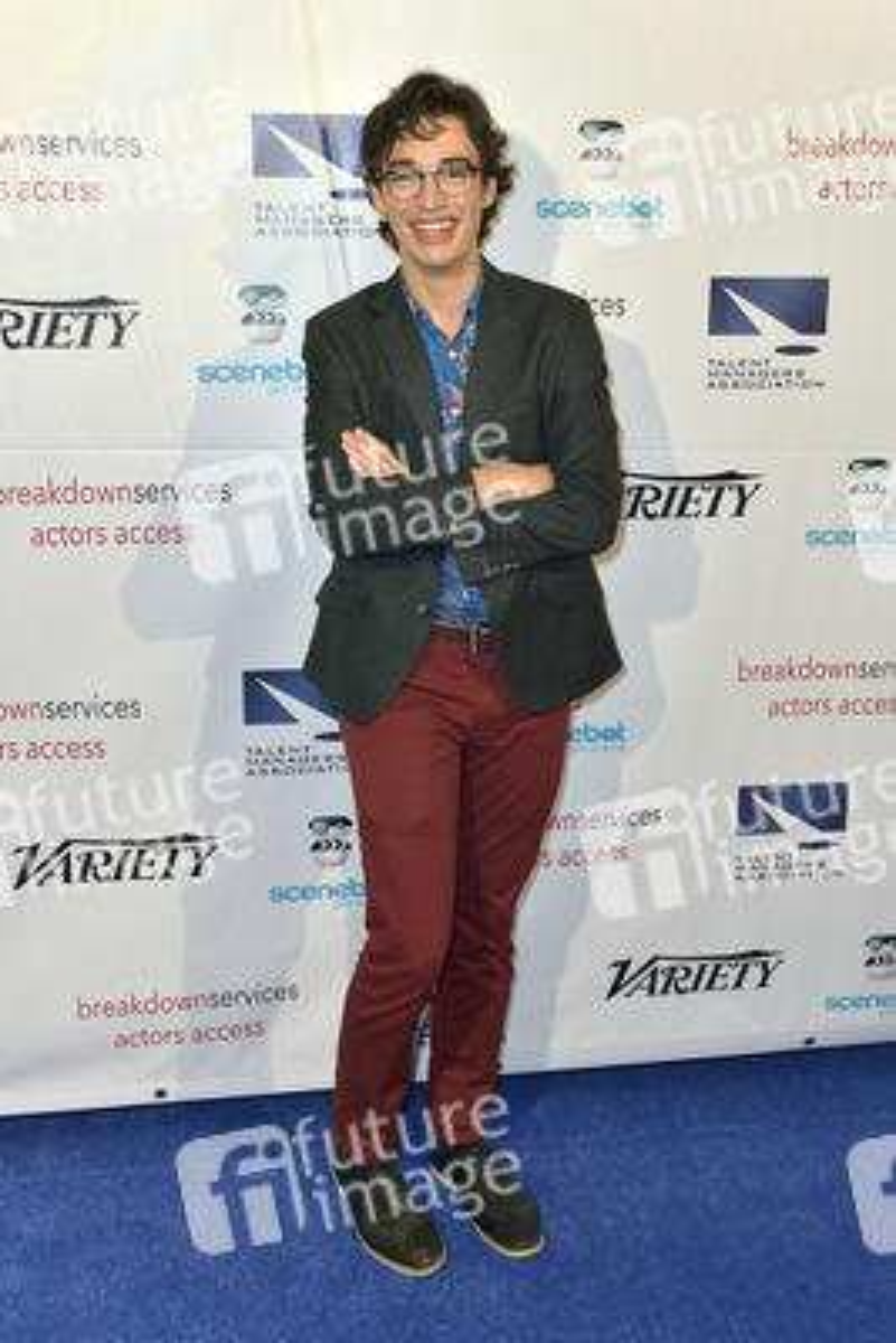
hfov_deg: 37.9
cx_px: 448
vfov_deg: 54.4
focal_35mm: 35
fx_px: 1305
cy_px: 672
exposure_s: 1/320
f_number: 4.5
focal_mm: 35
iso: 400
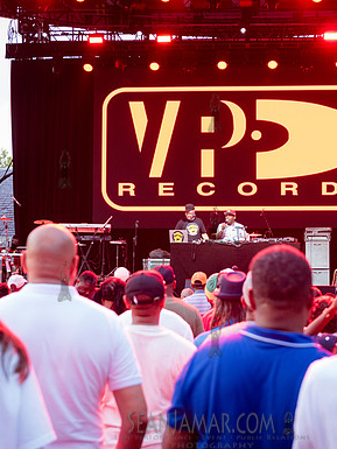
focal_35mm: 73
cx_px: 215
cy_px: 224
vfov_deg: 26.7
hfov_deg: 20.1
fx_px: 947
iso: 2000
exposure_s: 1/125
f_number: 3.5
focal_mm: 50
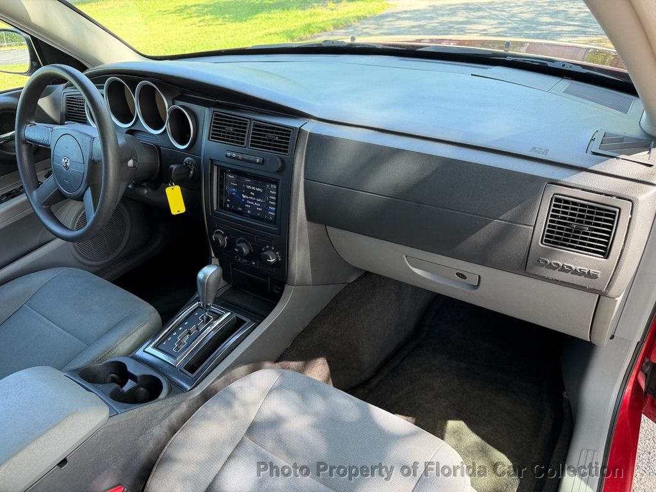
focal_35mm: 24
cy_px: 246
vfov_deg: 56.8
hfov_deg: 71.6
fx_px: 455
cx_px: 328
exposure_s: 1/124
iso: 125
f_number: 1.78
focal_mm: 6.76
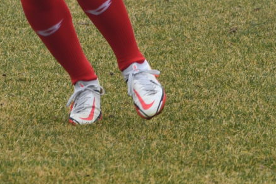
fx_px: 6580
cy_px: -210
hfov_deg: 2.4
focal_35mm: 858
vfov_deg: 1.6
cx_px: 85
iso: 200
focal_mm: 130
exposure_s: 1/250
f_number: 7.1
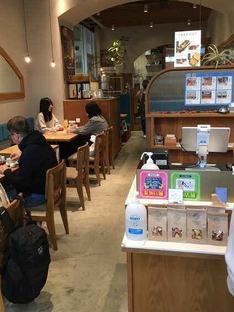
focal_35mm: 33
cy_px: 140
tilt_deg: -10.8
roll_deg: +1.3
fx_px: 297
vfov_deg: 55.2
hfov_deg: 43.0
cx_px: 110
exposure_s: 1/30
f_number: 2.2
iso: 64
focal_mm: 4.15
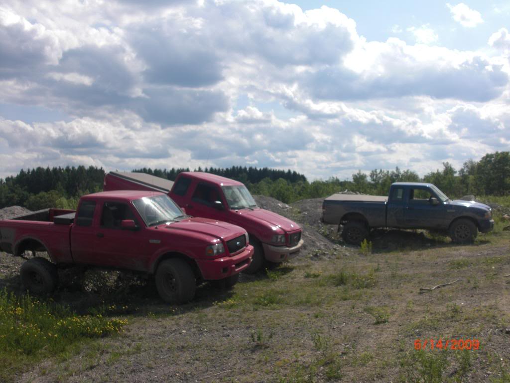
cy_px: 192
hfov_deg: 51.4
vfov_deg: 39.7
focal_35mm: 36
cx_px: 255
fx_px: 530
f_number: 7.9
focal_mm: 6.3
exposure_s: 1/200
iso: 50
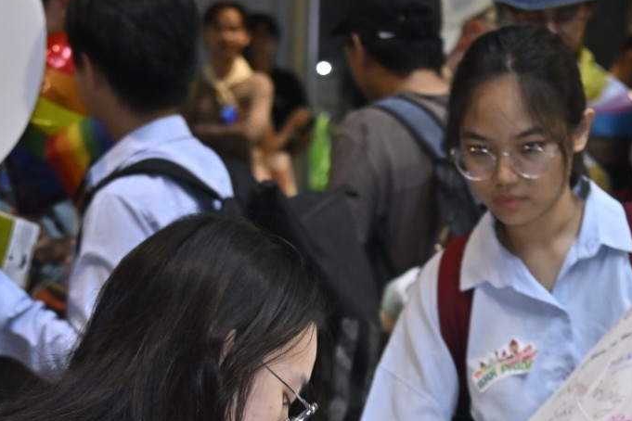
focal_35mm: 141
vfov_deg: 9.6
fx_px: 2475
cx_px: 344
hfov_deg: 14.5
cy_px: 522
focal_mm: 48
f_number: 4
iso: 800
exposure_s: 1/100
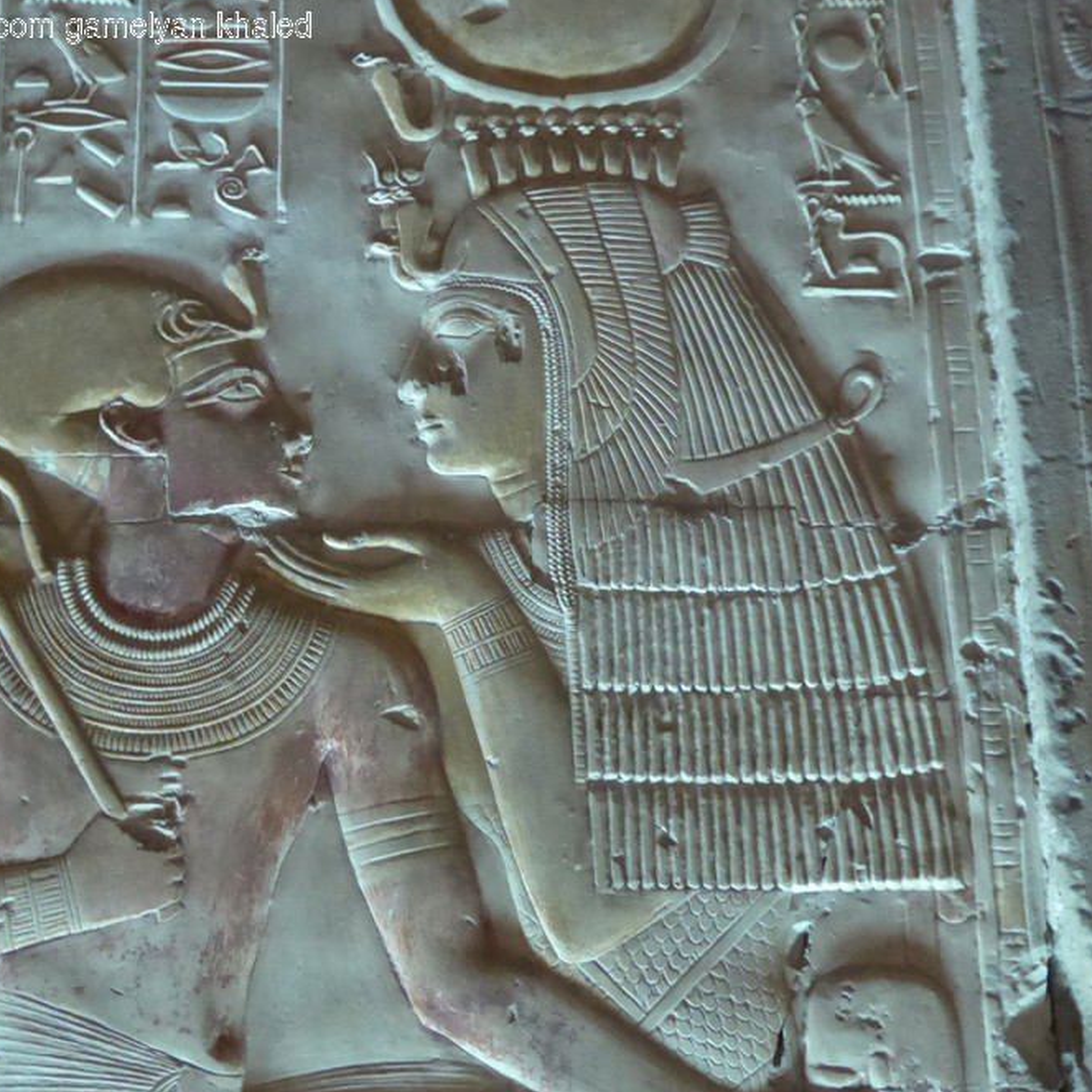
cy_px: 543
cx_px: 377
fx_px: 2141
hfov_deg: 28.4
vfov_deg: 28.6
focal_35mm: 60
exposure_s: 1/4
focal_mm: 9
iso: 1250
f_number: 4.1
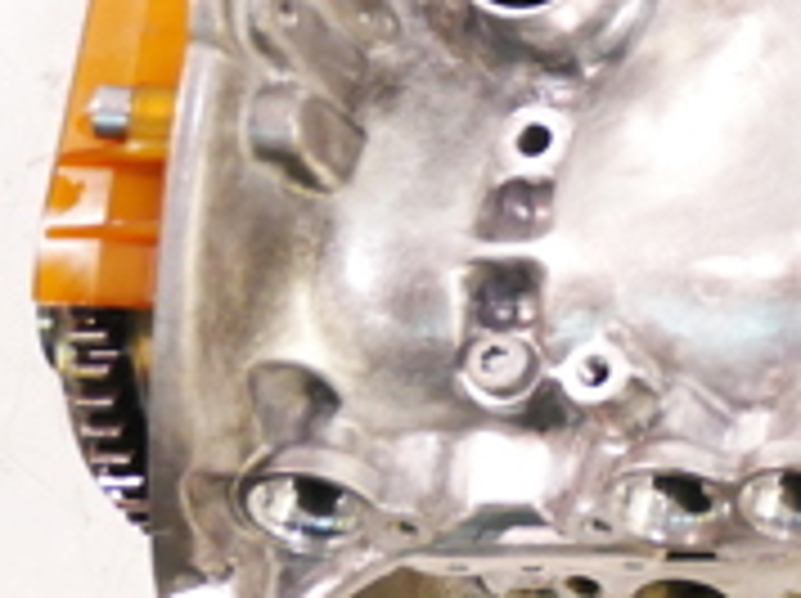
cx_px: 1274
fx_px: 2496
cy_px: 63
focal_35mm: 108
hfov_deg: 16.3
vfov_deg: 13.6
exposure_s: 1/60
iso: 1000
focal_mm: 15
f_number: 3.7
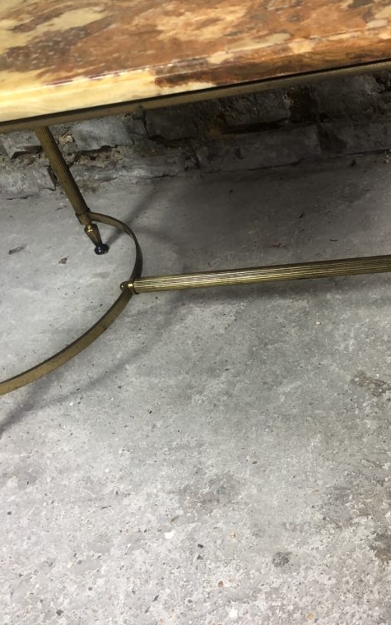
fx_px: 682
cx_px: 279
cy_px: 314
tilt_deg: -38.7
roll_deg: +17.4
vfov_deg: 49.3
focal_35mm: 40
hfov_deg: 31.6
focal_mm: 4
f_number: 1.8
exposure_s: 1/17
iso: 40
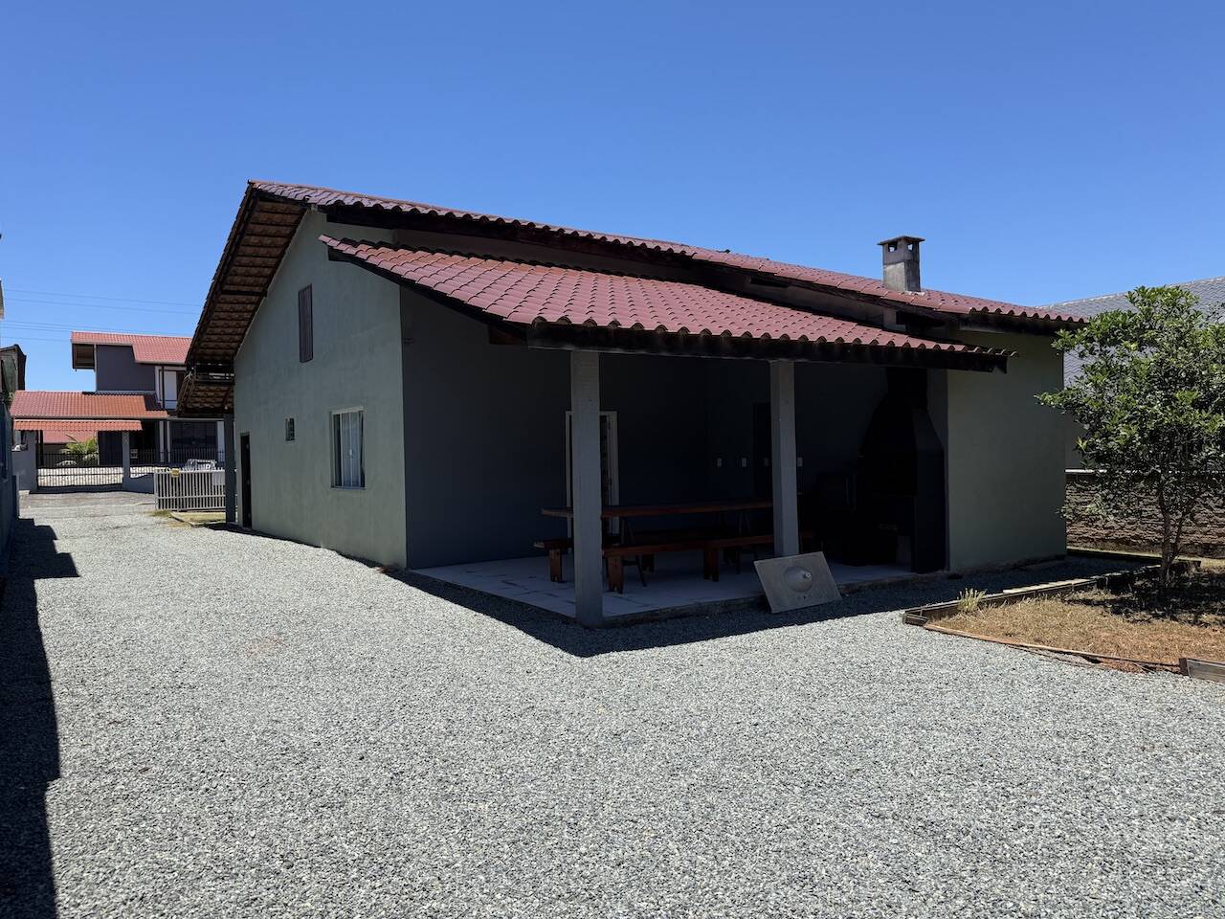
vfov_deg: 56.8
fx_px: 849
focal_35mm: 24
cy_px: 460
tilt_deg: +0.2
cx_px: 612
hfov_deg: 71.6
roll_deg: +0.5
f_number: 1.78
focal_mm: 6.76
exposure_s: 1/3953
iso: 80
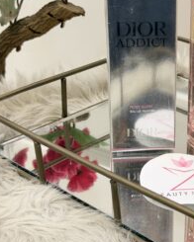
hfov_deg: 17.6
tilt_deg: -26.3
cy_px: 113
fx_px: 617
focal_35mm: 86
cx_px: 177
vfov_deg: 22.2
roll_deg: -0.3
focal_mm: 6.76
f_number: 1.78
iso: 250
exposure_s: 1/50
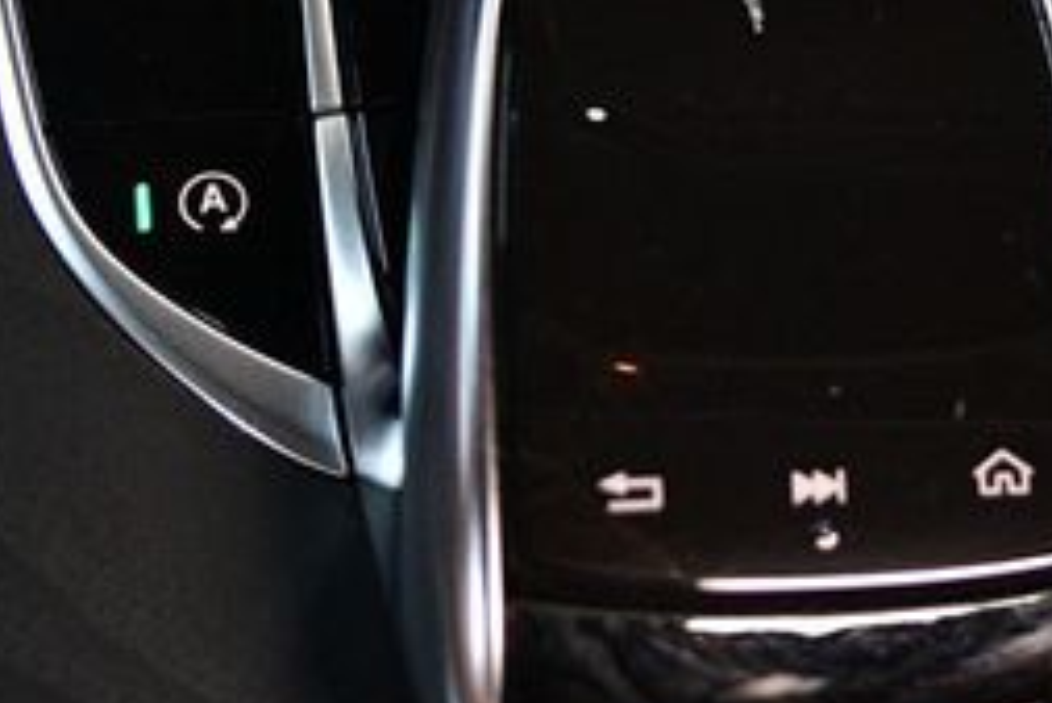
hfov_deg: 22.1
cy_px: -25
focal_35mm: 91
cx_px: 836
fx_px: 2661
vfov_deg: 14.8
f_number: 4
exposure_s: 1/100
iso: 3200
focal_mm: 24
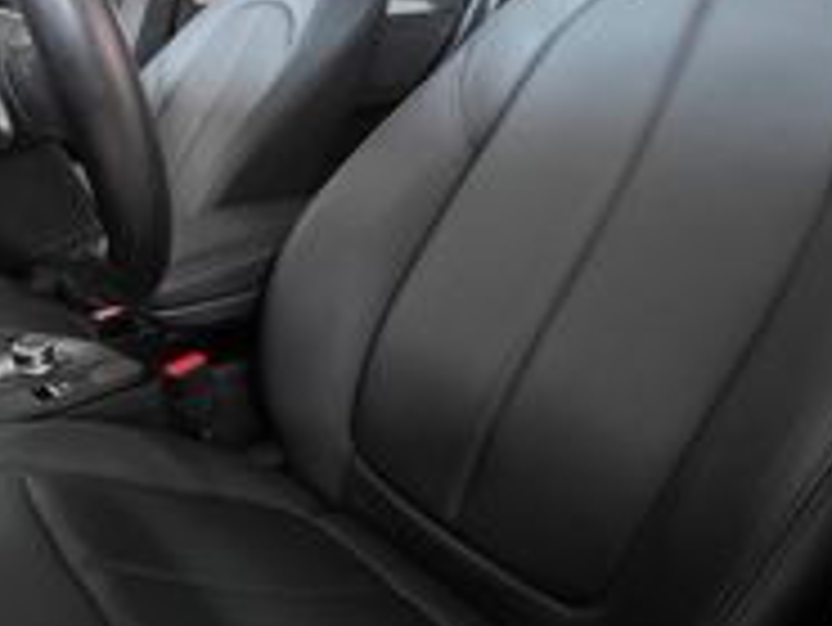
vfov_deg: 42.9
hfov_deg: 46.7
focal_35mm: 33
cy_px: 266
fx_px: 794
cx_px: 9
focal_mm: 2.2
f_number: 1.9
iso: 800
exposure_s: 1/24
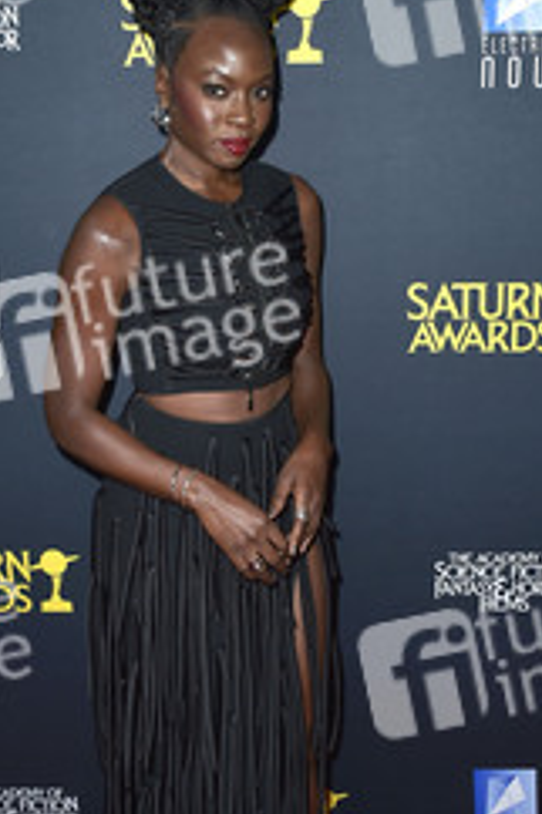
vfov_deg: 37.4
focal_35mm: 53
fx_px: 1199
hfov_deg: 25.5
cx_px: 227
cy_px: 491
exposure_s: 1/250
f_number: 6.3
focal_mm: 32
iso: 250
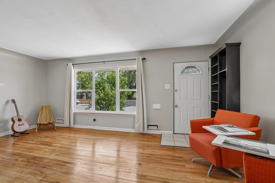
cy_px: 95
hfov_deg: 96.7
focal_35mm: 16
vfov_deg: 73.7
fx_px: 122
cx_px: 132
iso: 400
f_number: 8
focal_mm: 10
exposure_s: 1/80
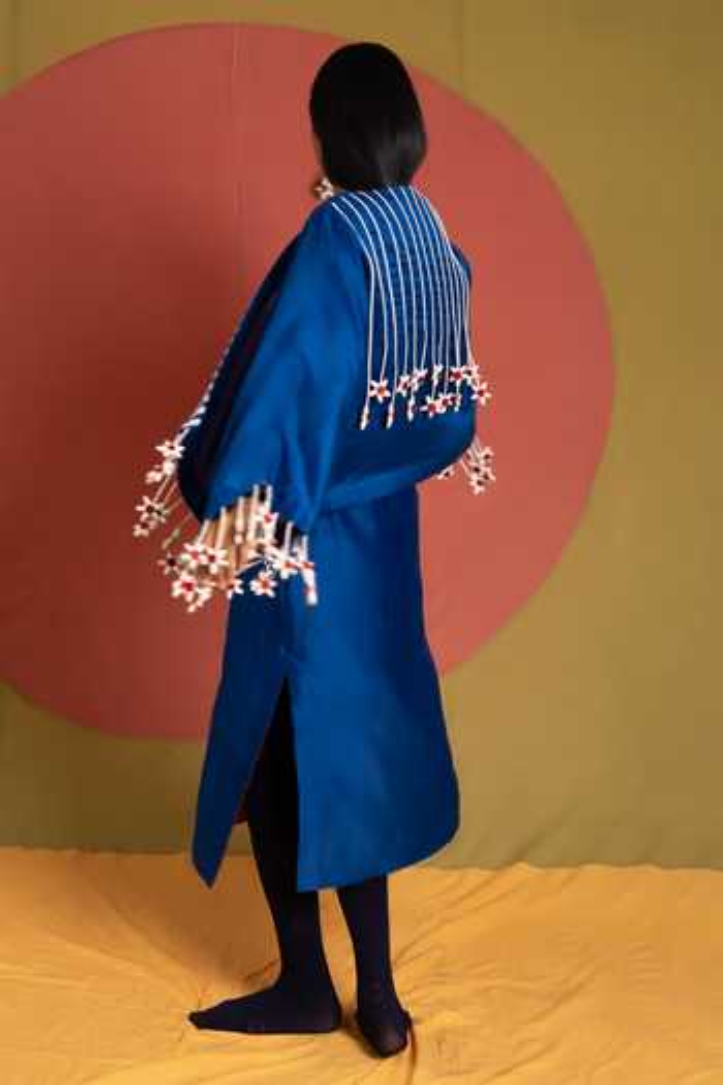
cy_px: 542
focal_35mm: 43
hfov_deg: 31.2
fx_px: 1295
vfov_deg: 45.4
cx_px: 362
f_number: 2.8
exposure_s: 1/250
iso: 1250
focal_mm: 43
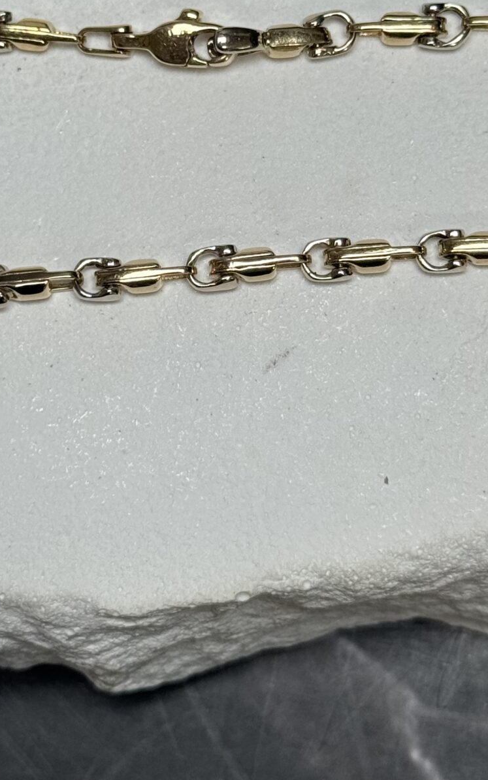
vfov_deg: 19.0
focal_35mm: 109
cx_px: 262
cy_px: 204
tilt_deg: -77.3
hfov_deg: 12.0
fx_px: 2319
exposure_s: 1/433
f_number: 1.78
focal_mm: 6.76
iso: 64
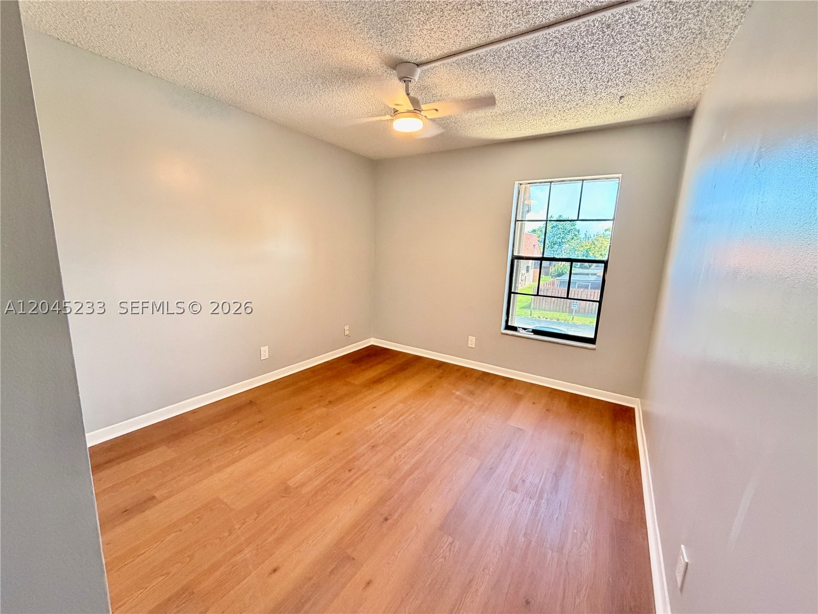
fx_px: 331
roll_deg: -2.2
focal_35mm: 14
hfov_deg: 102.1
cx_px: 409
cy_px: 307
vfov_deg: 85.7
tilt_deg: -11.6
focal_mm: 2.22
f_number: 2.2
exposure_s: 1/67
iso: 320
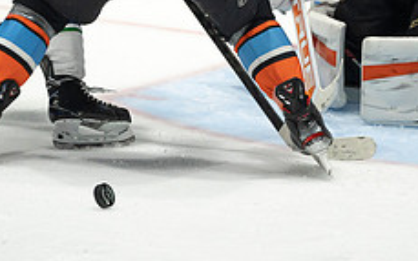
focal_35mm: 1914
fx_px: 21799
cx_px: 207
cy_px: -1
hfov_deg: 1.1
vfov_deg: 0.7
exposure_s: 1/640
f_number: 4
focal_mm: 600
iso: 1600
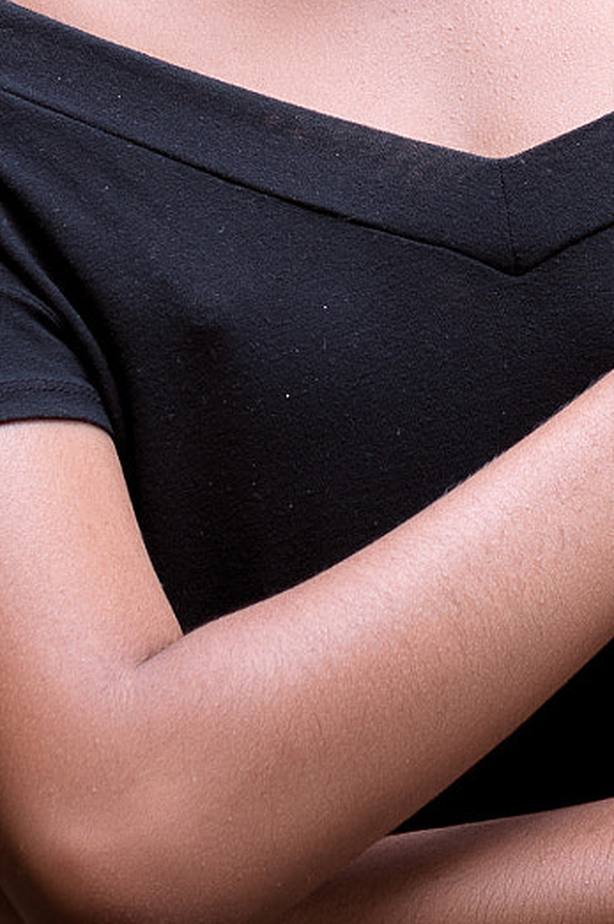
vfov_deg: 8.8
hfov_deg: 6.0
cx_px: 496
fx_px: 5895
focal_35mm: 230
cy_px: -294
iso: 200
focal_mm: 50
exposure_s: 1/200
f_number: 2.8
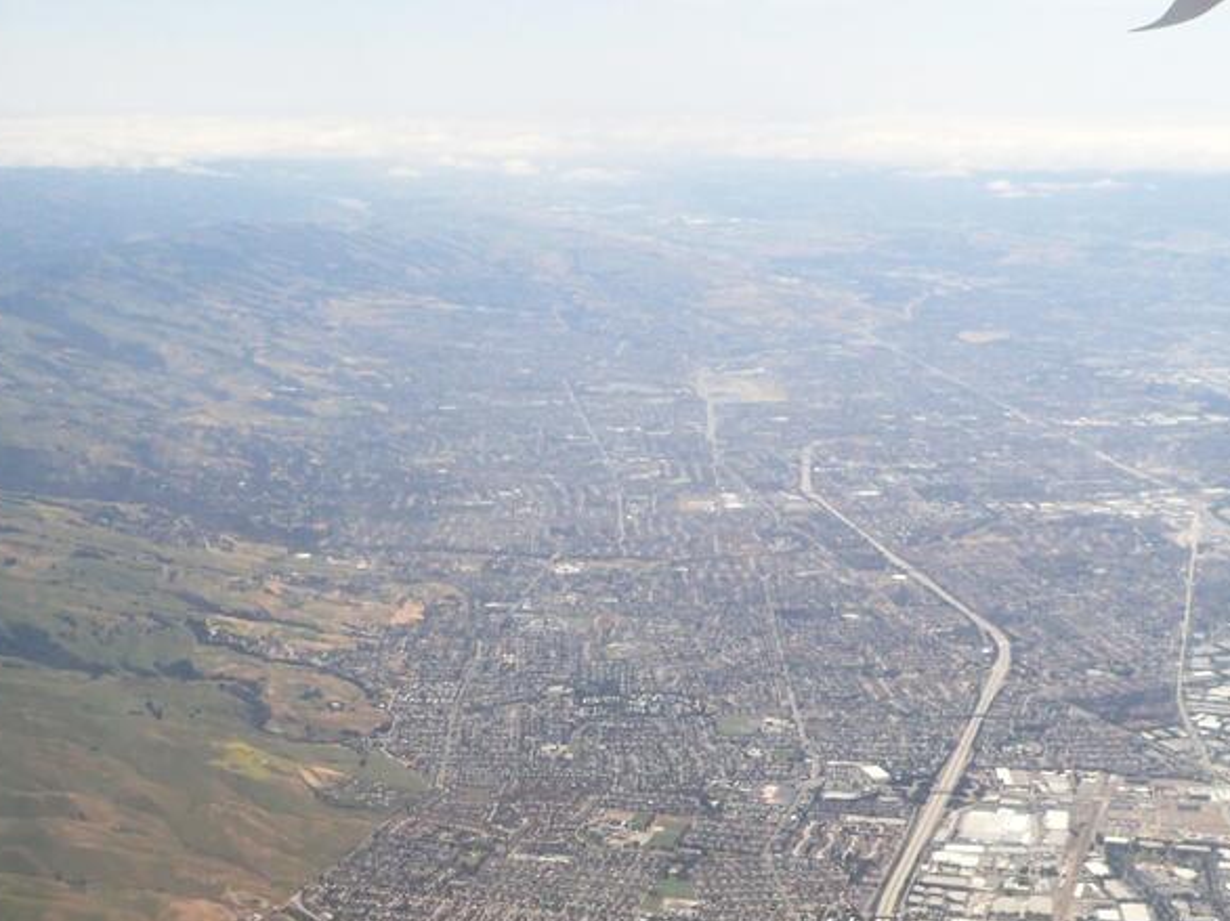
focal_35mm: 57
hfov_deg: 33.8
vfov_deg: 24.0
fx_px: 2025
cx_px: 665
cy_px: 1015
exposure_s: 1/1000
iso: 100
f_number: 2.8
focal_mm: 4.5
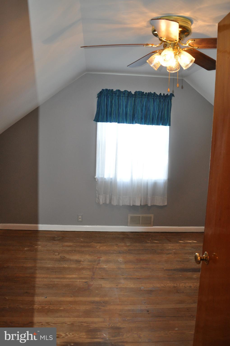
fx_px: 288
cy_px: 173
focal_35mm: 30
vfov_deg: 62.0
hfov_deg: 43.5
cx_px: 115
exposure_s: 1/125
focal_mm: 20
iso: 800
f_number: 3.8
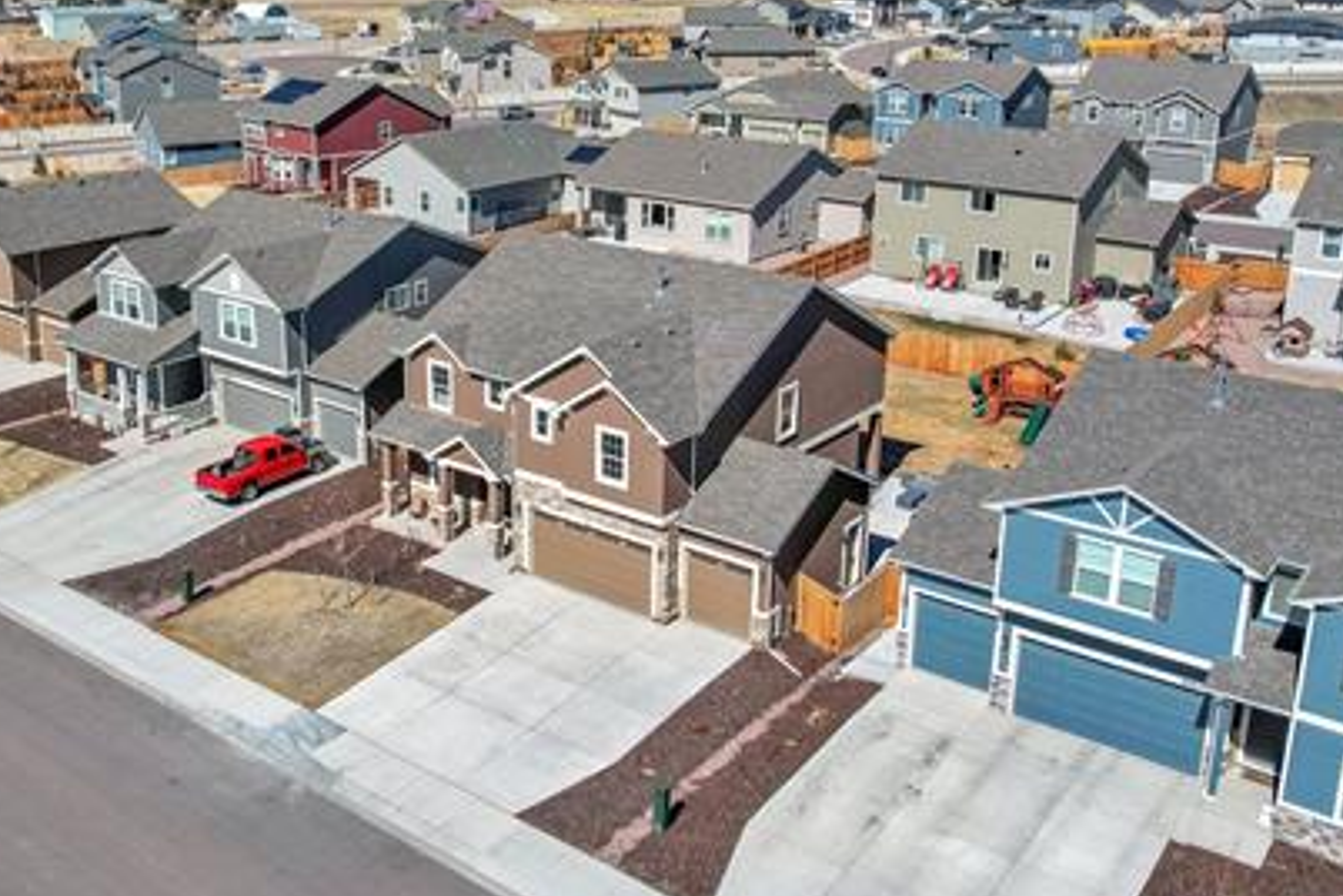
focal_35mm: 35
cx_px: 535
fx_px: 1306
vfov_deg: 37.6
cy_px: 324
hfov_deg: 54.0
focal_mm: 8.38
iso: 100
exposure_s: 1/3200
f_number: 2.8
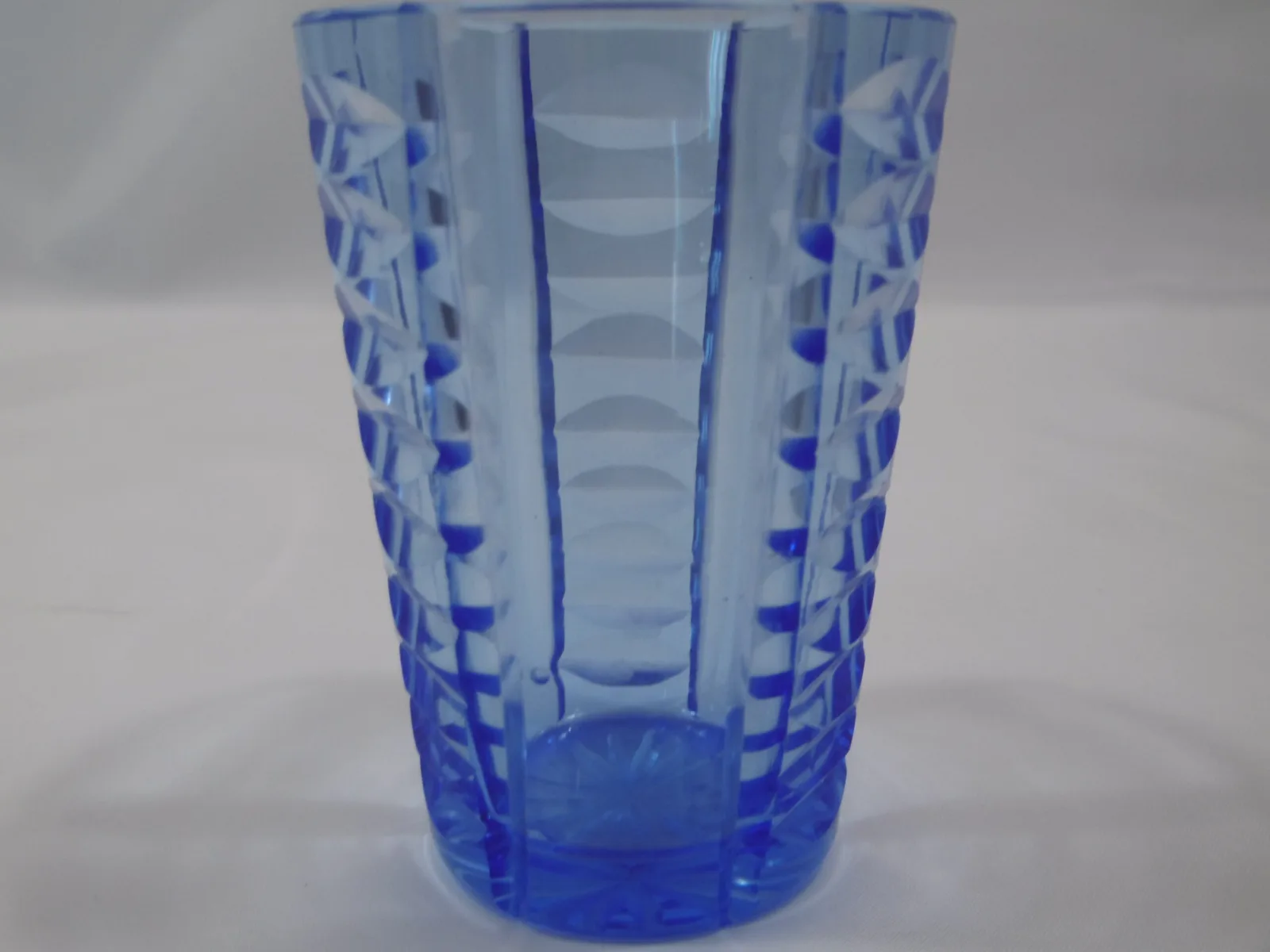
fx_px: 1394
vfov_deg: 37.7
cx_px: 635
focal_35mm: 38
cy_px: 476
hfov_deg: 49.0
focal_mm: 6.8
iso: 100
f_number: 3.7
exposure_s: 1/40
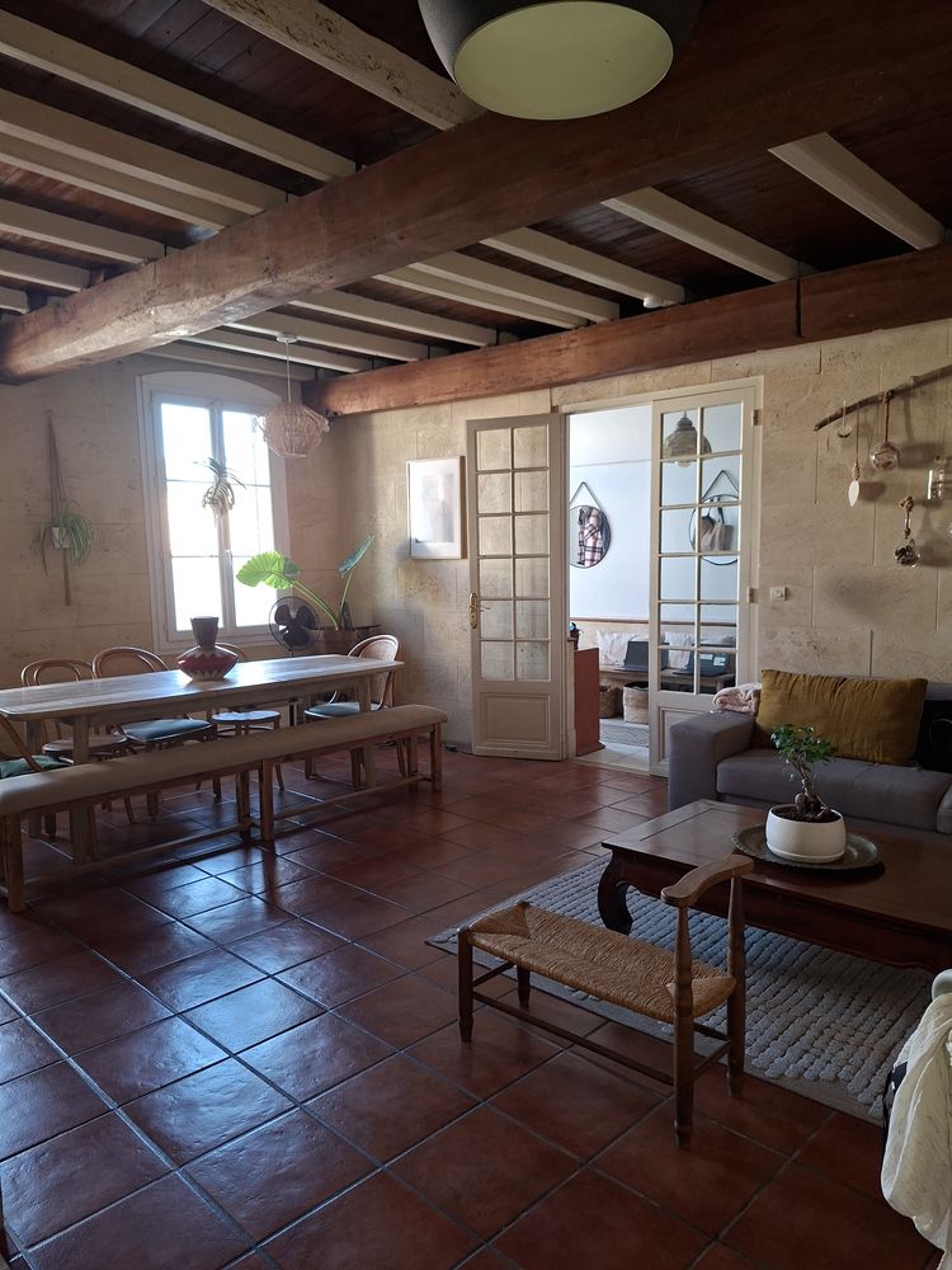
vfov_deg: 73.9
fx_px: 843
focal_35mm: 23
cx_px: 476
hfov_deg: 58.9
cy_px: 635
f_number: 1.8
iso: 250
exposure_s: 1/100
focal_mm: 5.54
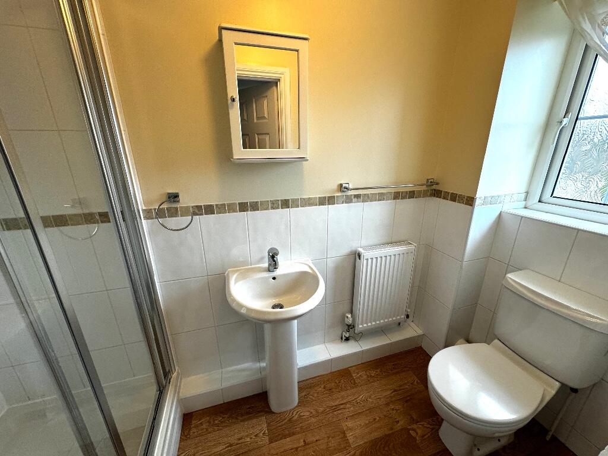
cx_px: 304
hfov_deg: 102.1
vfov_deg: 85.7
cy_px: 228
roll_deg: +0.9
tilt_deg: -18.4
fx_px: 246
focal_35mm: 14
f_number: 2.2
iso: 200
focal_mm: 2.22
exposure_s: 1/100
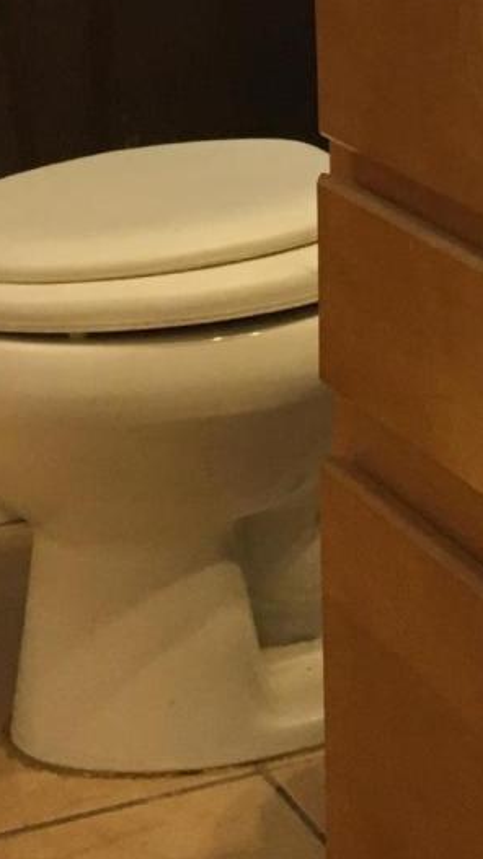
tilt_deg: -3.2
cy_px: -326
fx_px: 2735
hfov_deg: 9.9
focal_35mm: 120
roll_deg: +0.4
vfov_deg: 16.6
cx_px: 589
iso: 80
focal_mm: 4.15
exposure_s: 1/30
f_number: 2.2
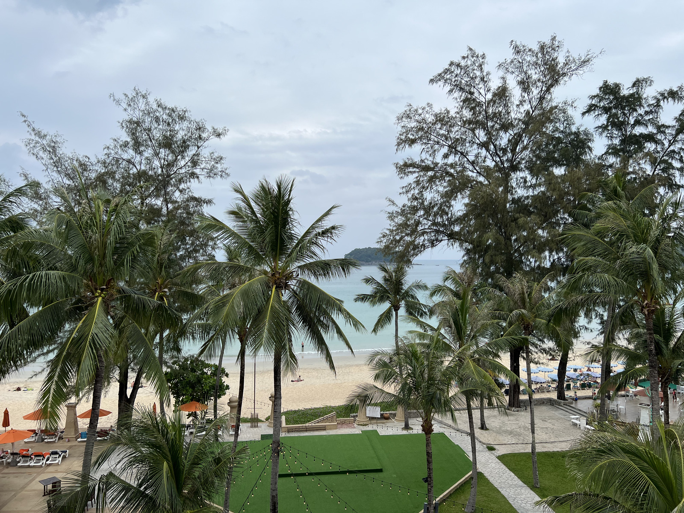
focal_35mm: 26
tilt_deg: +0.2
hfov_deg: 67.3
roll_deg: -0.1
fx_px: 514
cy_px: 256
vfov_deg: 53.1
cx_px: 342
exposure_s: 1/2045
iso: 50
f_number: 1.5
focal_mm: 5.7
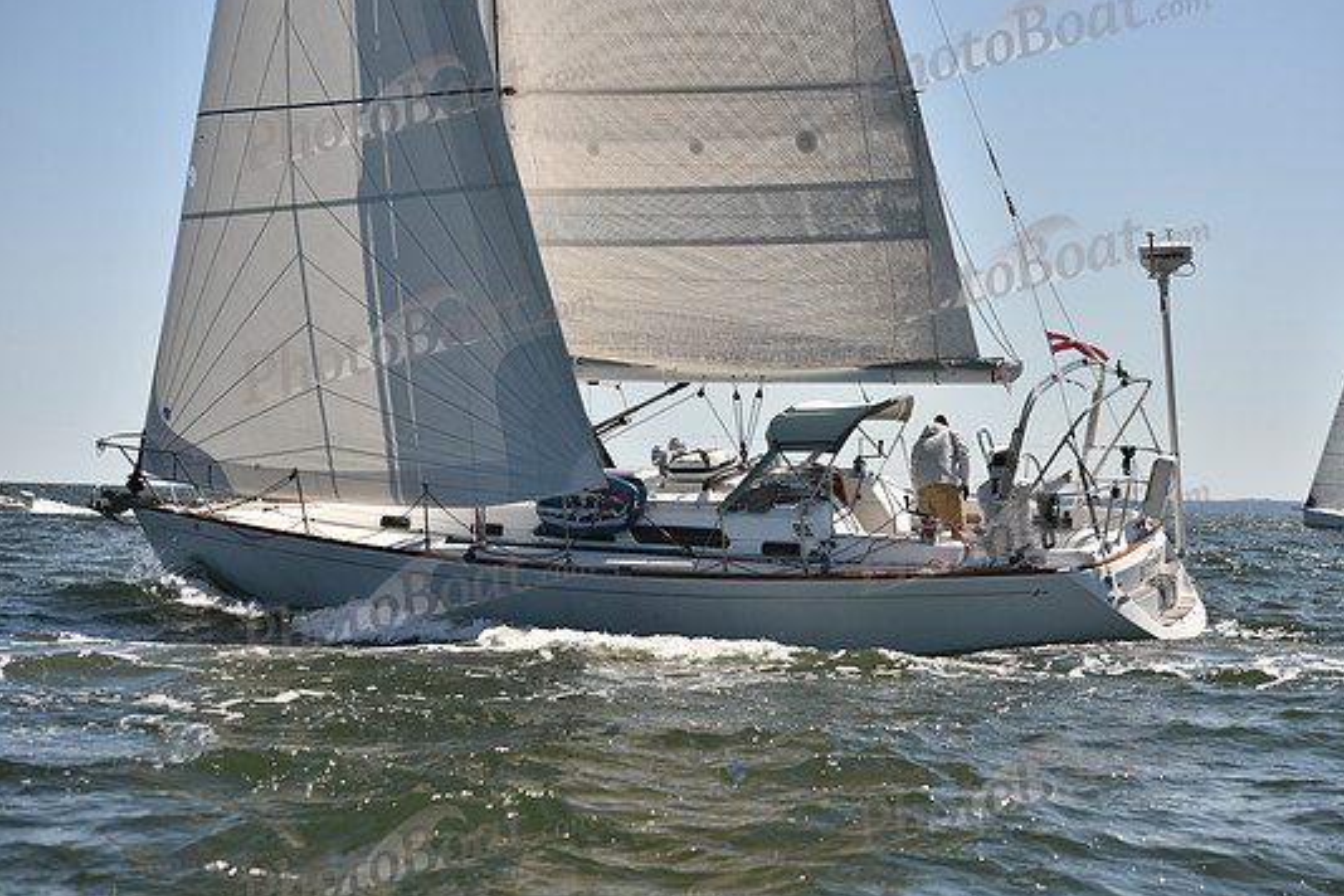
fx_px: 2837
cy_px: 434
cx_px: 727
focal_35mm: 76
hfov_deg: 26.6
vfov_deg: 17.9
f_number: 4
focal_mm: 70
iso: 250
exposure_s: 1/1250
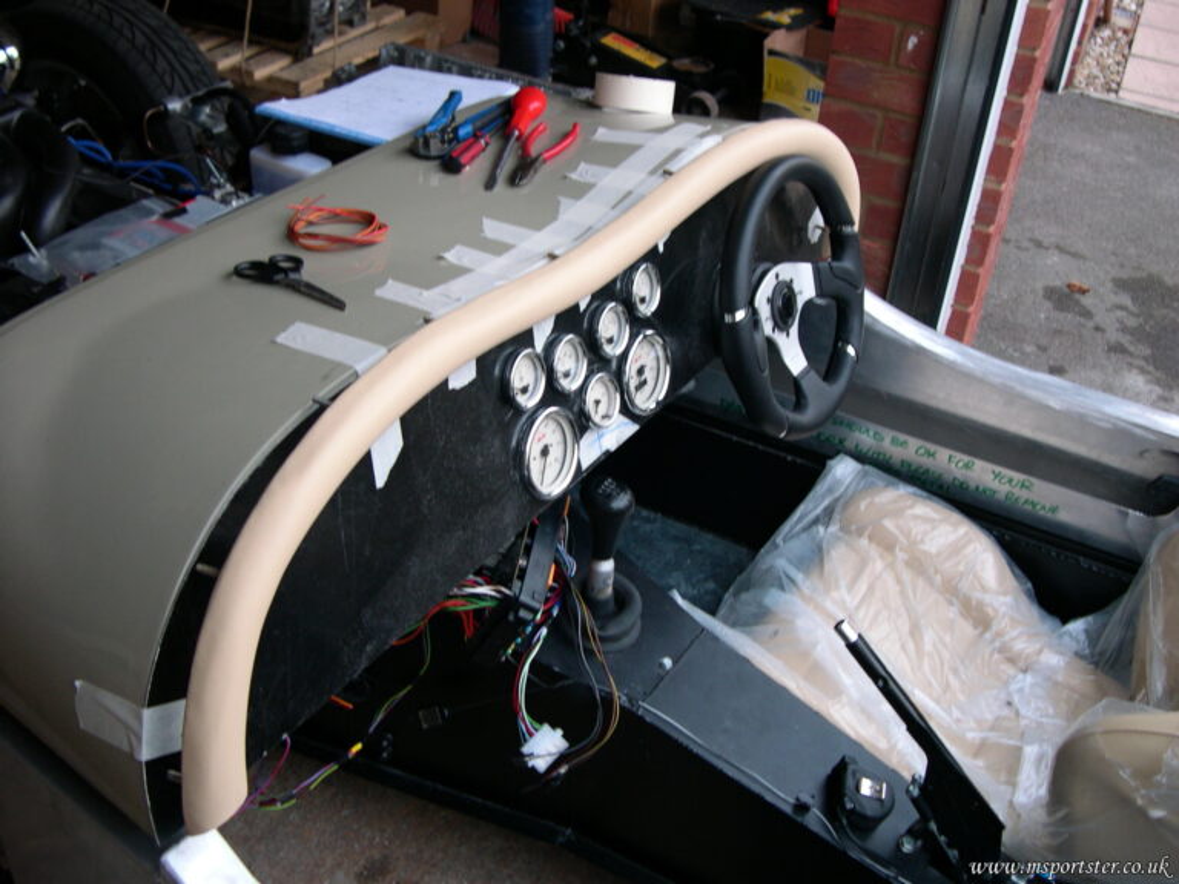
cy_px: 442
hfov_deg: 49.0
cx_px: 590
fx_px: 1294
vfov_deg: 37.7
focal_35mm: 38
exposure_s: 1/4.6
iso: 141
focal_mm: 8
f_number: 2.8
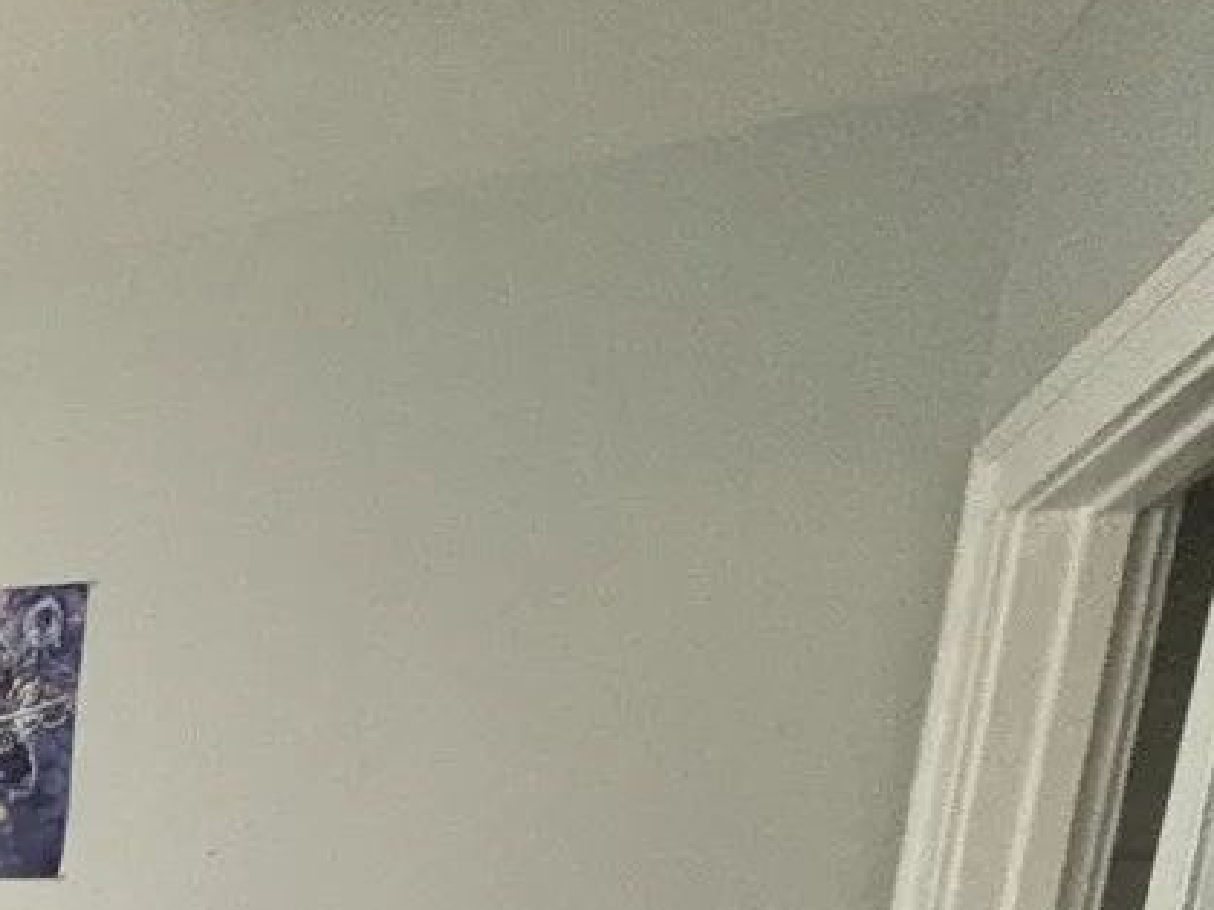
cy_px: 1335
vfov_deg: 24.3
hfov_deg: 27.1
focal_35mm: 48
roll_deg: -0.3
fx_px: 1683
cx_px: -630
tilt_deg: -9.8
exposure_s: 1/40
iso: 640
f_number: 2.2
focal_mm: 2.22
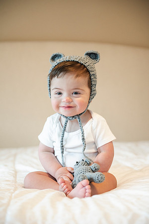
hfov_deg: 21.9
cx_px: 74
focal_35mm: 62
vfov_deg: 32.4
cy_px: 112
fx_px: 385
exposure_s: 1/160
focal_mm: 62
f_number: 3.2
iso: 1600
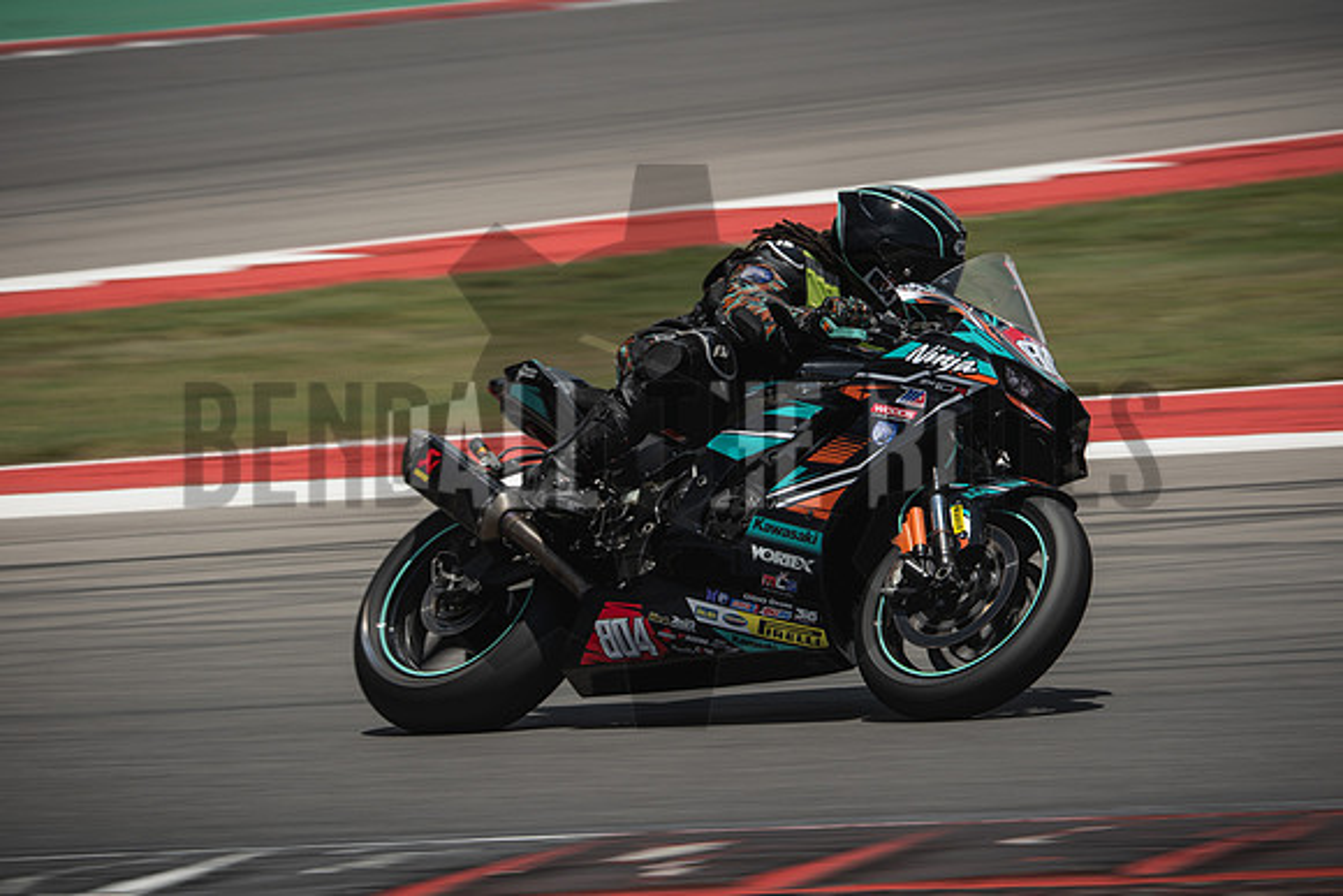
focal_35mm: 300
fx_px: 11194
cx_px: 672
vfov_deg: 4.6
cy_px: 448
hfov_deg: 6.9
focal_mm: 200
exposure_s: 1/200
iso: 125
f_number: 10
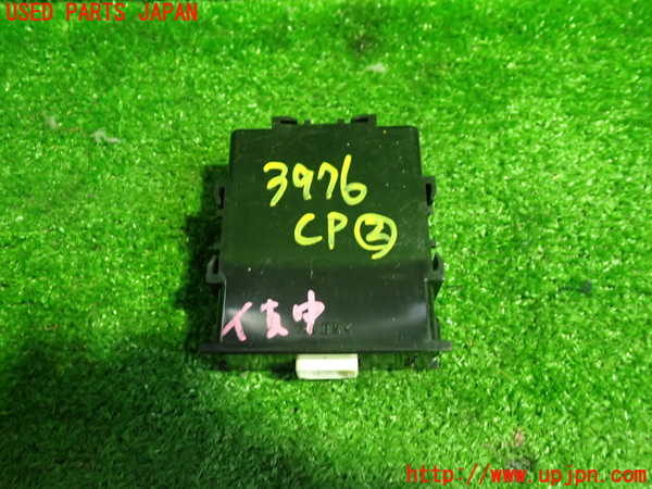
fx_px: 565
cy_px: 244
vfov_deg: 46.8
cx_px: 326
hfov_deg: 60.0
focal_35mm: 30
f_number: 2.3
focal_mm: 5.4
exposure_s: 1/30
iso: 400
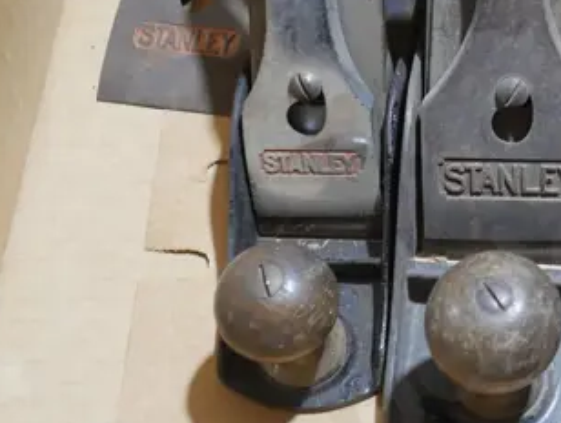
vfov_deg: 15.9
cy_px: 138
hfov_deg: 19.3
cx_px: 745
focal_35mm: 93
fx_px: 1510
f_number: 3.5
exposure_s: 1/60
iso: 500
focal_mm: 14
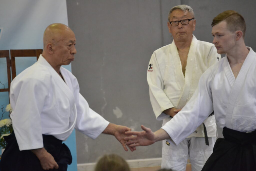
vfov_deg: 5.9
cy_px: 86
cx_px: 128
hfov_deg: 8.9
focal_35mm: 232
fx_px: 1653
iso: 3200
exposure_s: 1/250
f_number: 5.3
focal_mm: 155
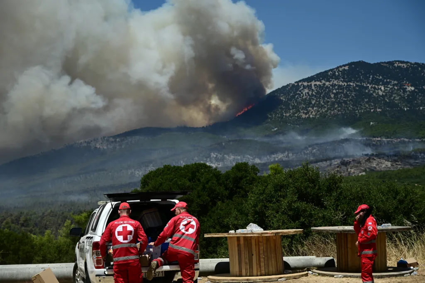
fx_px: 720
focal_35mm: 61
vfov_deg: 22.2
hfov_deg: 32.9
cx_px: 212
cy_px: 142
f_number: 5
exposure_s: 1/1000
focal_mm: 61
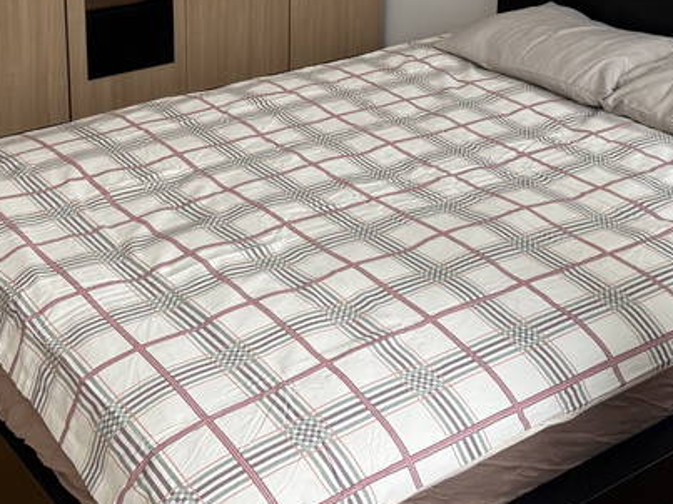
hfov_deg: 31.6
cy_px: -8
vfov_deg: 23.0
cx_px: 284
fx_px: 1186
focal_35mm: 61
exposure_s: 1/67
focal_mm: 6.76
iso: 200
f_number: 1.78
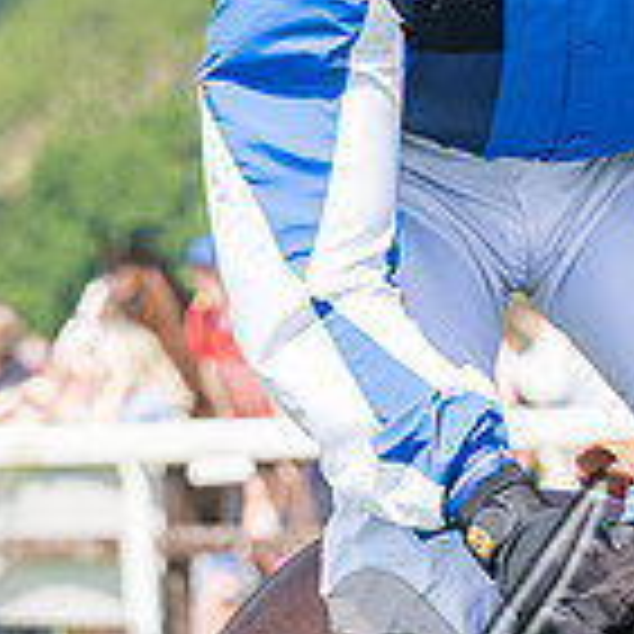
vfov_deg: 2.6
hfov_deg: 2.6
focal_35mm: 687
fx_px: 14236
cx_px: 515
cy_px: 207
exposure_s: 1/800
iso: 200
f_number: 5
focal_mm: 98
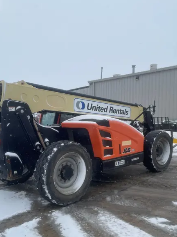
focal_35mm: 33
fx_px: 225
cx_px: 82
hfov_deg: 42.9
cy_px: 140
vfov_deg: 55.0
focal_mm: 4.2
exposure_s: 1/2618
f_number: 1.6
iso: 32
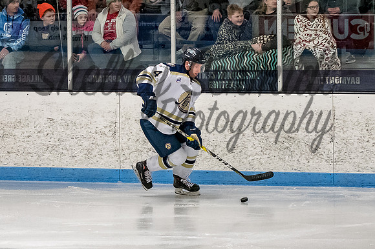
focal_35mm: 245
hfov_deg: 8.4
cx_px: 192
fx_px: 2546
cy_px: 94
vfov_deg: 5.6
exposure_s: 1/800
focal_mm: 90
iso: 3600
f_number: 4
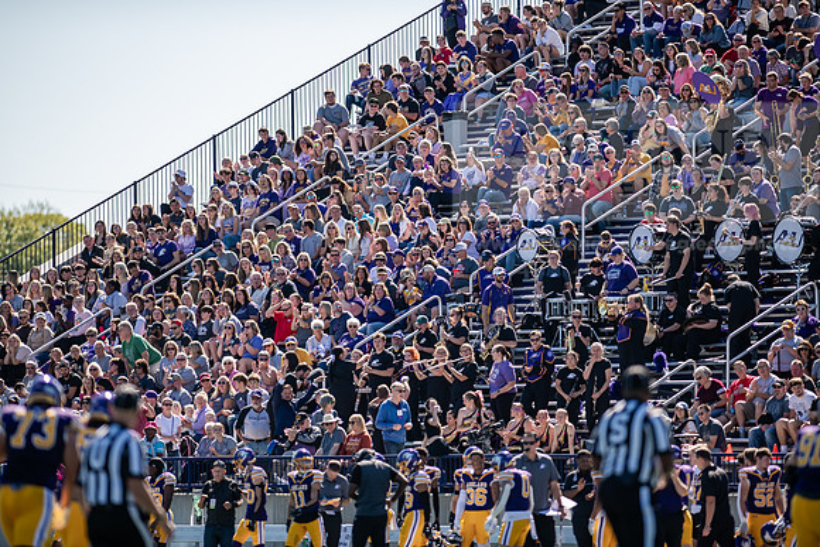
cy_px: 274
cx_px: 410
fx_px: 6835
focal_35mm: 300
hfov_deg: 6.9
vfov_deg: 4.6
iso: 160
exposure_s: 1/1250
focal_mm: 300
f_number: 3.2
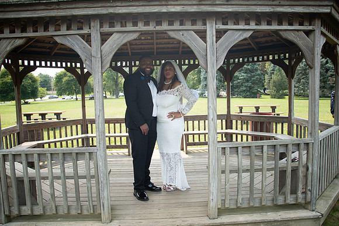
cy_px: 113
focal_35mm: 29
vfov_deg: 45.0
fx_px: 273
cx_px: 170
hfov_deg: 63.6
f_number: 3.7
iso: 800
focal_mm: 28
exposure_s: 1/1600
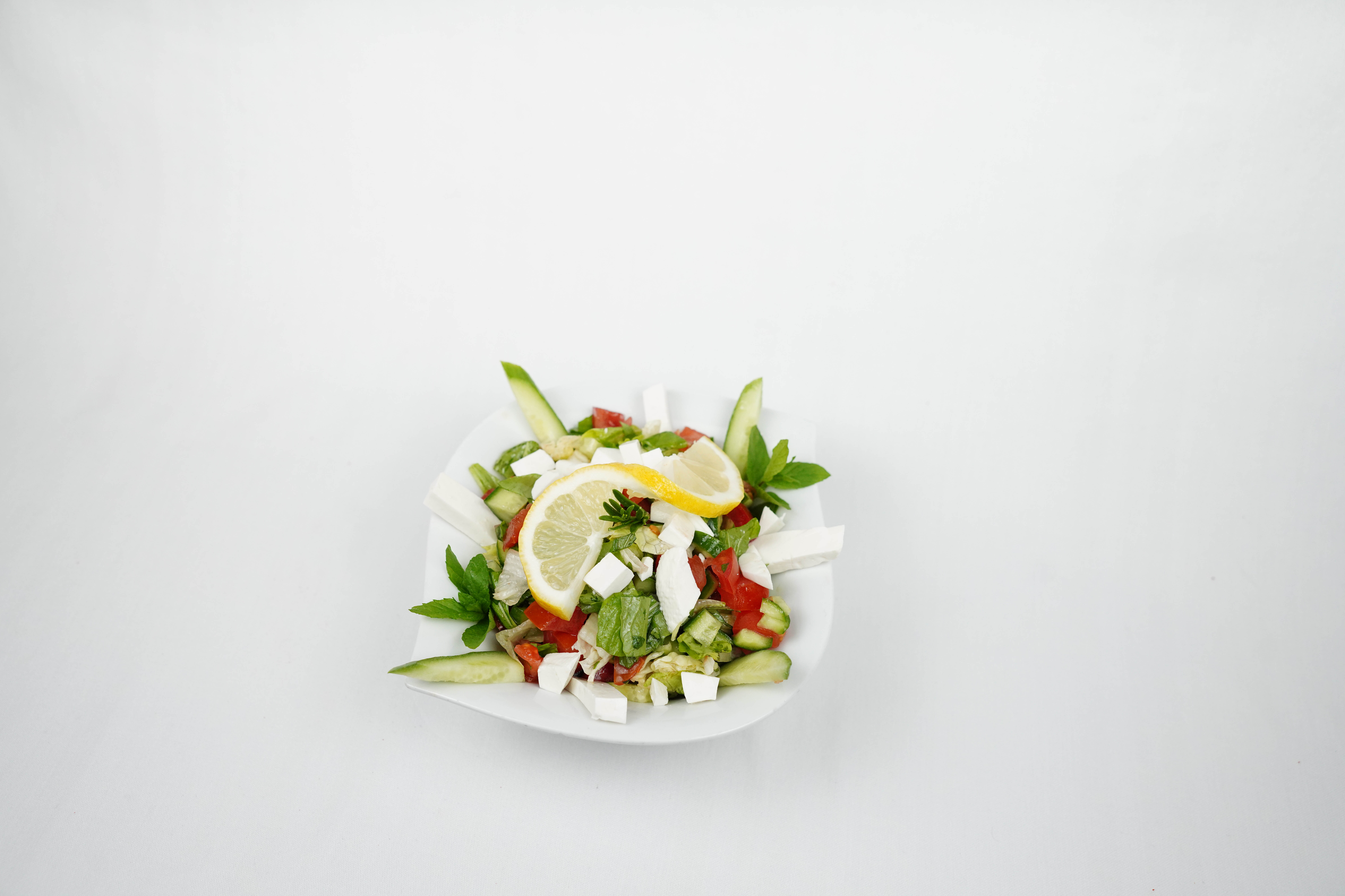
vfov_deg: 37.9
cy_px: 448
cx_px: 672
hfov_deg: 54.4
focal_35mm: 35
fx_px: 1308
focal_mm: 35
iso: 1250
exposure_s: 1/640
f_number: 4
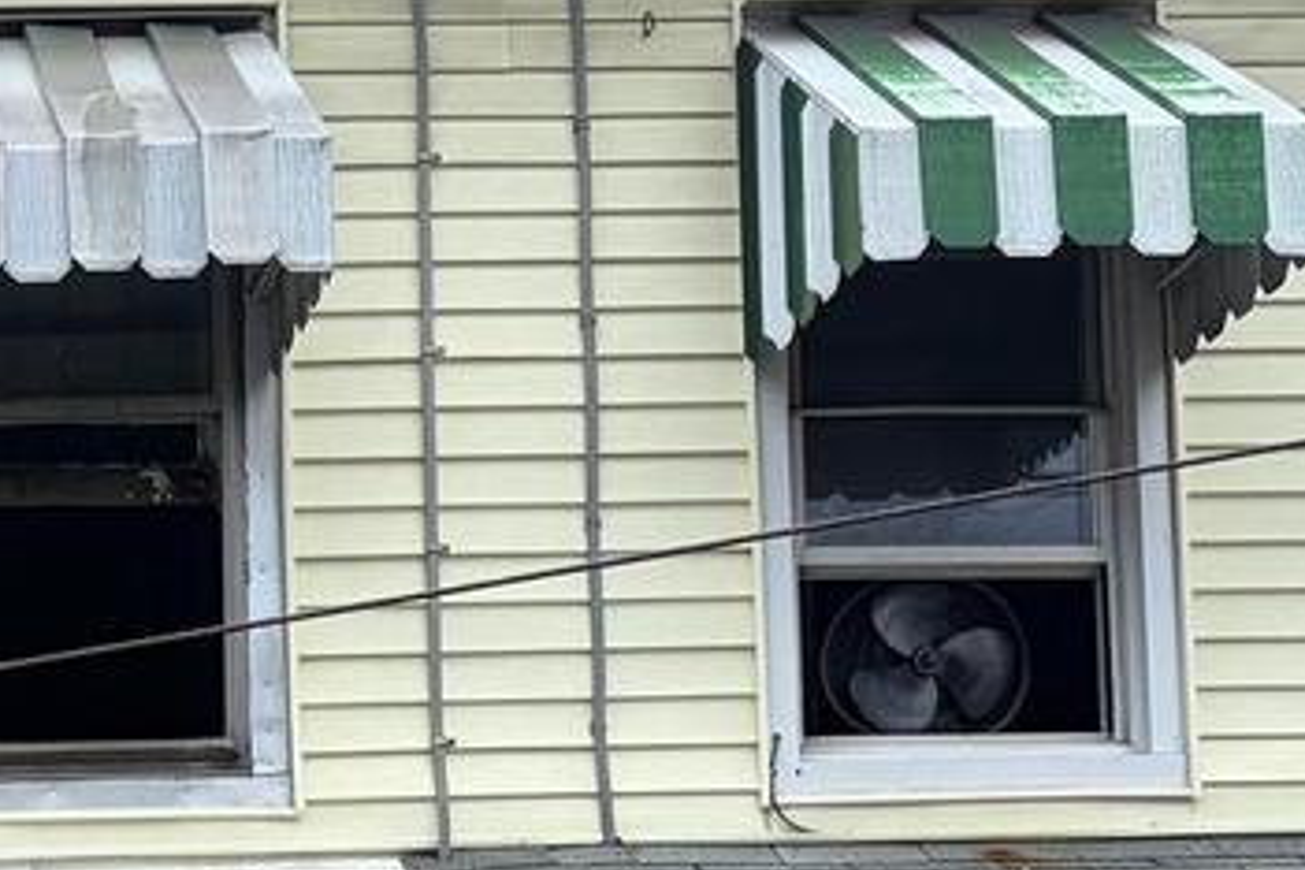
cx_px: -182
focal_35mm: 111
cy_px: 1197
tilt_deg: +5.5
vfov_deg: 11.9
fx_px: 4023
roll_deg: +1.6
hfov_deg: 17.7
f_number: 1.6
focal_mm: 5.96
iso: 50
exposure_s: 1/1032
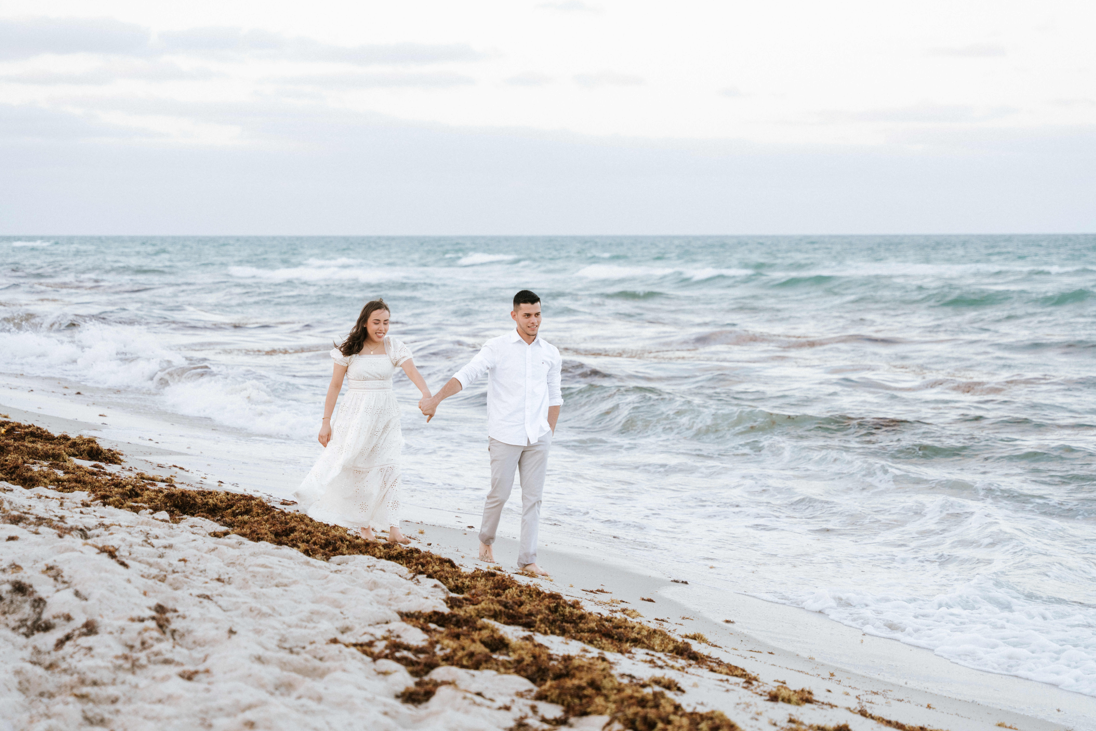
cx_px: 548
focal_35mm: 70
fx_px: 2131
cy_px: 366
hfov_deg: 28.8
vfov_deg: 19.5
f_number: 2.8
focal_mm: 70
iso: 400
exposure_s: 1/320
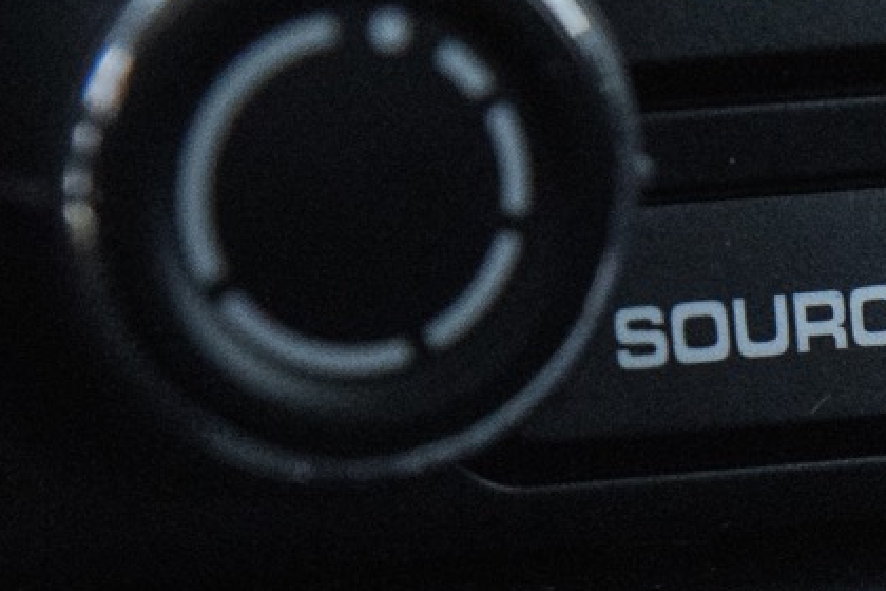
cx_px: 1527
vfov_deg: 4.6
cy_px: 893
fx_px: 7334
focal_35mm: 298
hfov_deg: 6.8
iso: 1600
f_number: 5
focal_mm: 52
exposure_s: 1/320
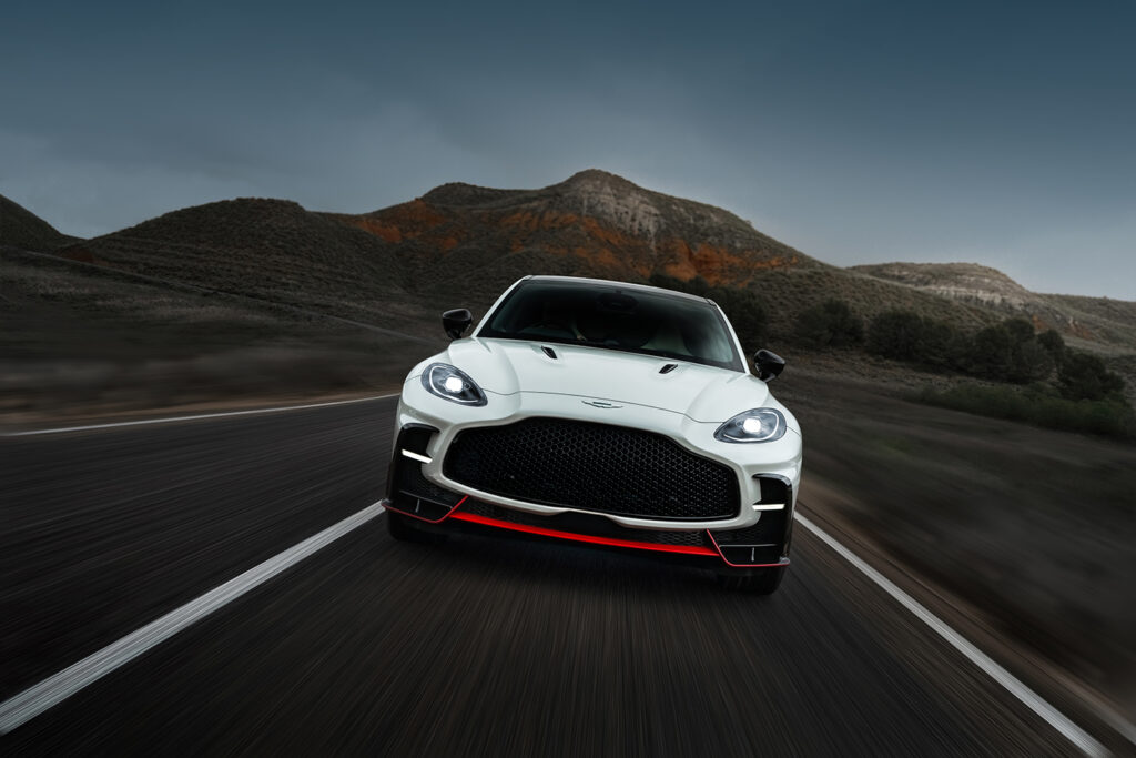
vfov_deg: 43.6
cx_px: 568
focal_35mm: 30
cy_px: 379
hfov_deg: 61.9
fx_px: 947
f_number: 6.3
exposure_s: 1/80
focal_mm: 30
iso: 500
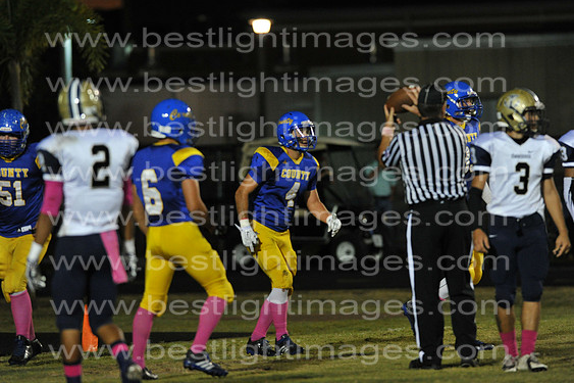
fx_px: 4925
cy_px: 196
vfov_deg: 4.4
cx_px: 279
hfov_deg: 6.7
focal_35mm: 309
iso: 5000
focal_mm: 300
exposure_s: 1/500
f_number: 4
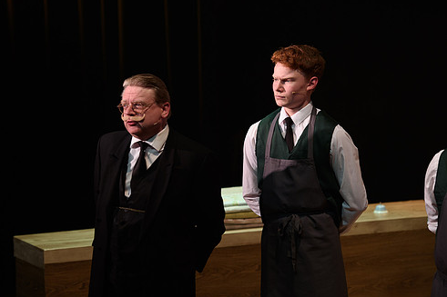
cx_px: 185
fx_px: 1787
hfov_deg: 14.2
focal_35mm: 144
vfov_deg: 9.5
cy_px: 143
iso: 800
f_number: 2.8
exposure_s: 1/125
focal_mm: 122
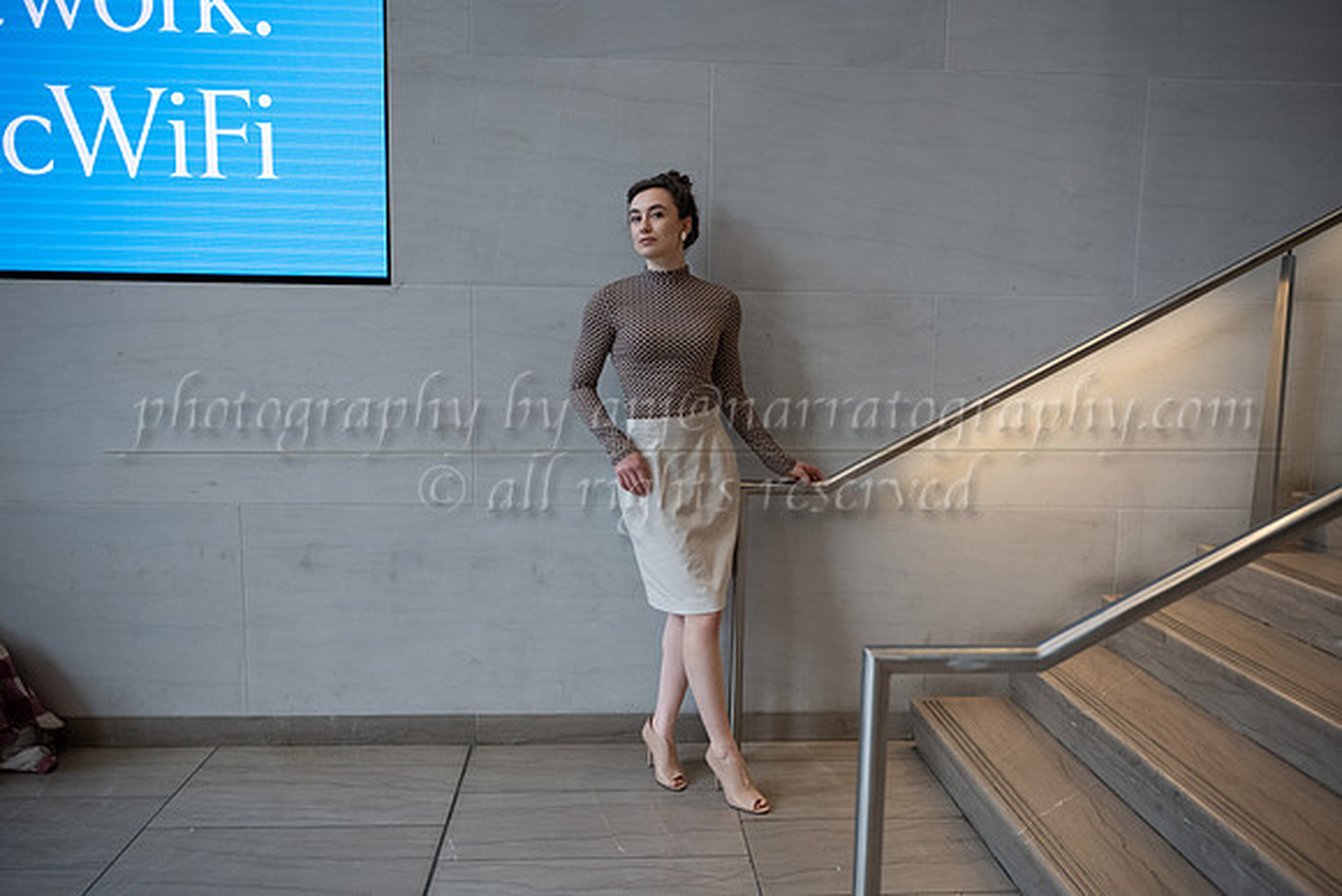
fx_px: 1044
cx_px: 671
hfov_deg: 65.5
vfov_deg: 46.4
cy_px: 448
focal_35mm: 28
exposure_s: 1/800
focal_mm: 28
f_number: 2.8
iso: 1600
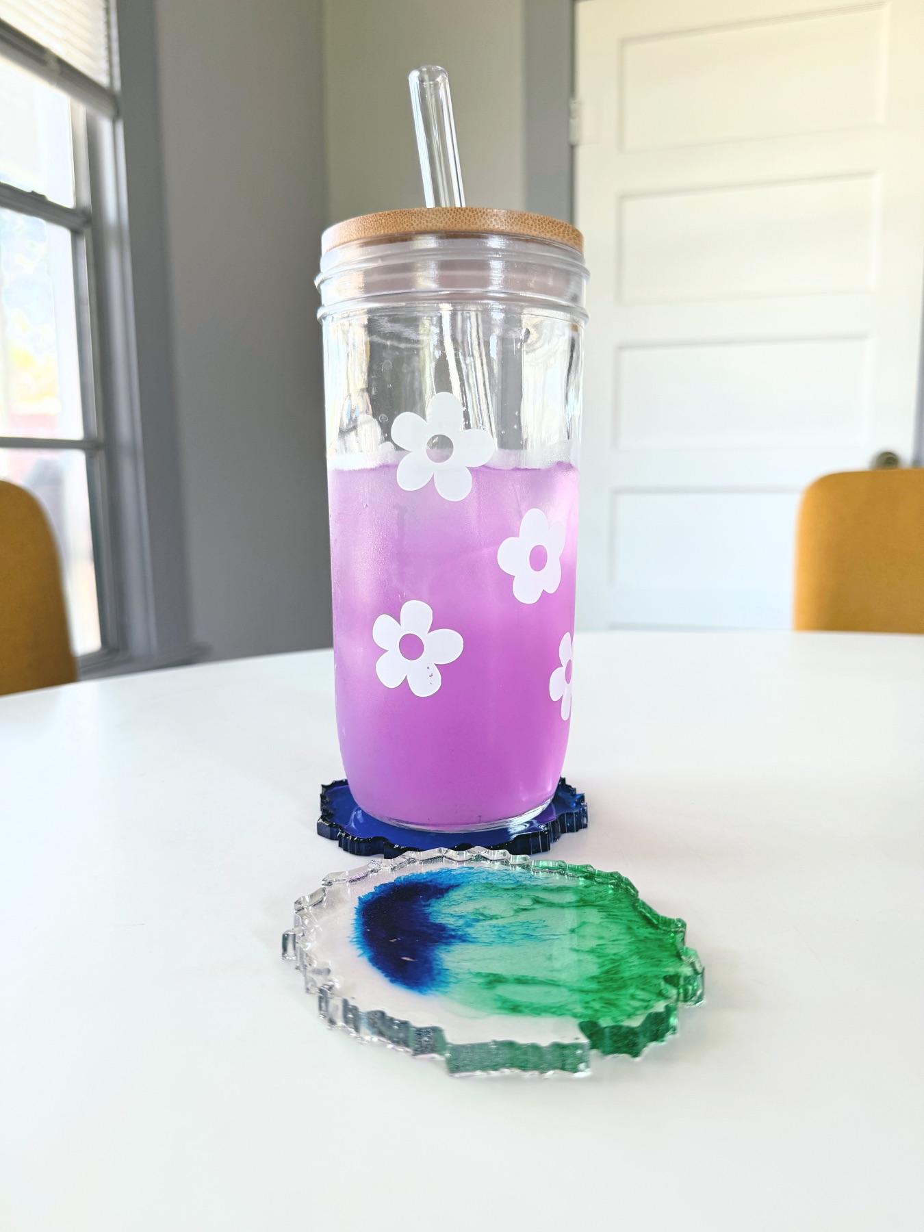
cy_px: 616
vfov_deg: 71.6
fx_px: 854
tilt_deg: -9.8
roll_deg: +0.4
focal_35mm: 24
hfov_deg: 56.8
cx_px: 462
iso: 80
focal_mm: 6.76
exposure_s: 1/121
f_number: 1.78
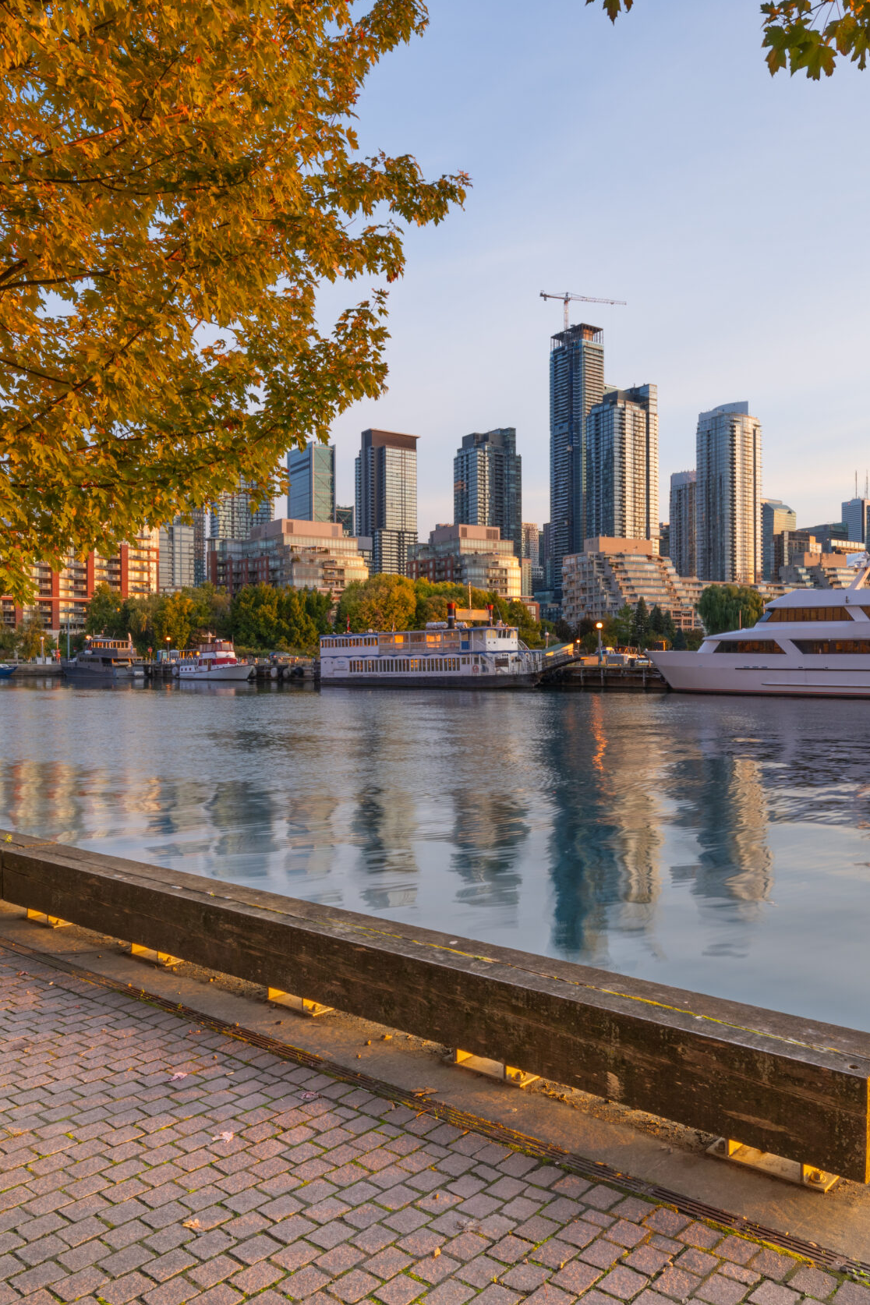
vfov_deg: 69.4
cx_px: 660
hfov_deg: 47.6
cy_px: 656
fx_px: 942
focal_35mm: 26
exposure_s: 1/1.25
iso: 100
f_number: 16
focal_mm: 17
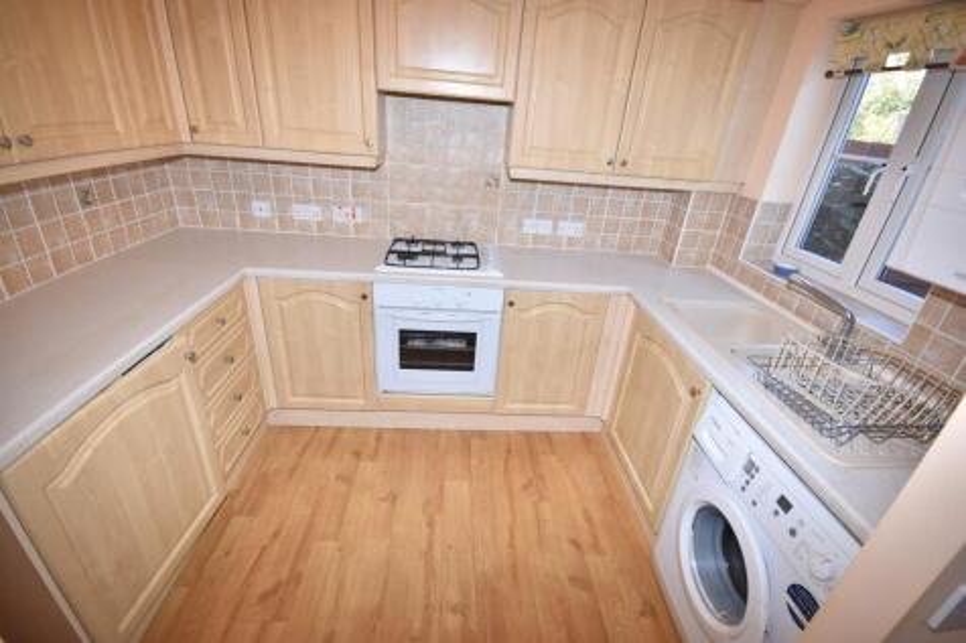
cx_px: 483
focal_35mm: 15
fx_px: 402
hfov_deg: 100.4
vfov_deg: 77.3
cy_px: 322
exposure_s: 1/60
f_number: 5.6
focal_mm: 10
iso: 400
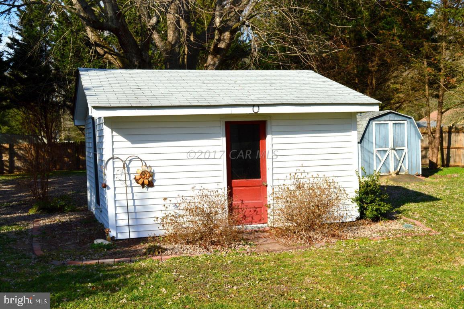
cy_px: 154
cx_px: 232
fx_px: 560
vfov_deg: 30.8
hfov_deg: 45.0
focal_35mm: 44
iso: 250
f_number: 11
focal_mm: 29
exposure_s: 1/500
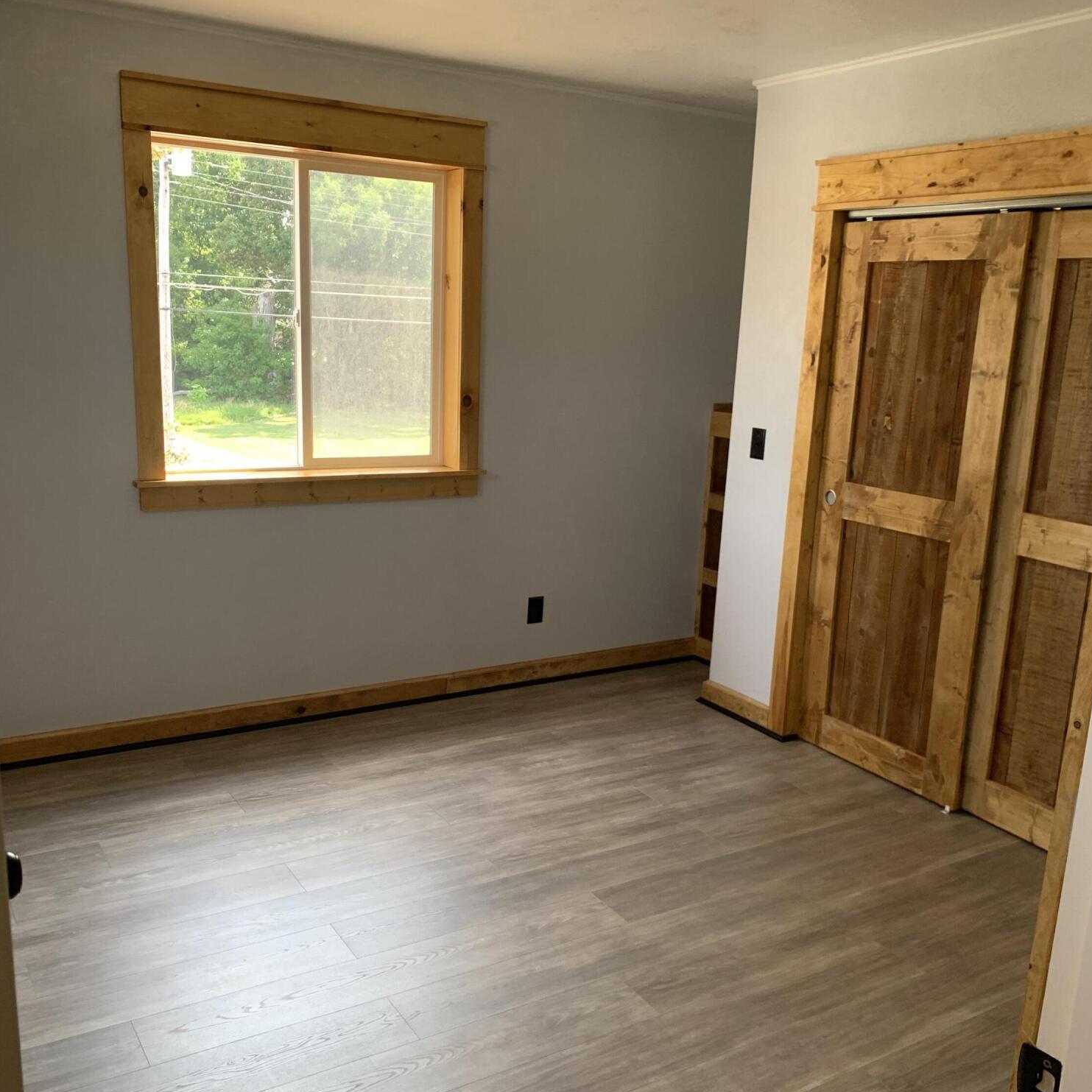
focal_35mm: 31
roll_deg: -2.4
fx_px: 1106
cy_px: 605
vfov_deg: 52.4
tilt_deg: -14.0
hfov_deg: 52.5
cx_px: 552
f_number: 1.8
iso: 80
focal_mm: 4.25
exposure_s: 1/121
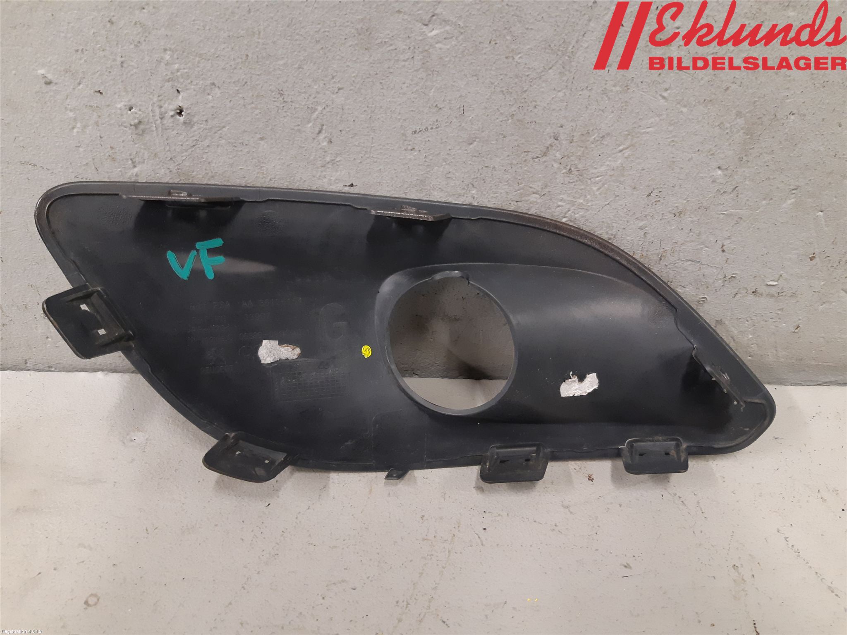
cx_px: 424
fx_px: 636
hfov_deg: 67.3
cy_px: 318
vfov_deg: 53.1
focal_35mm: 26
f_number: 1.7
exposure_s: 1/50
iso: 250
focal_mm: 3.93
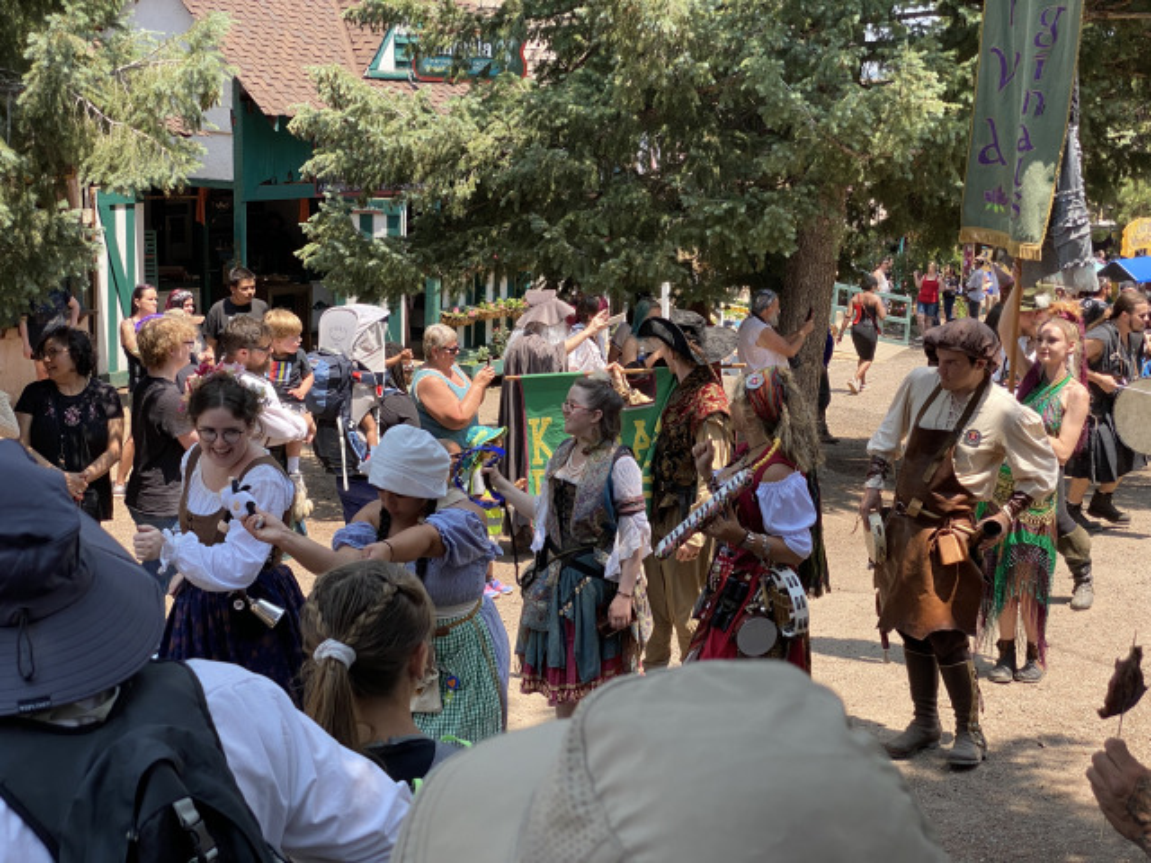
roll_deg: -1.6
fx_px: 1729
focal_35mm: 52
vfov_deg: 28.0
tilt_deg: -12.0
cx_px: 576
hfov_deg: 36.8
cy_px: 432
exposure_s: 1/331
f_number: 2
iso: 20
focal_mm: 6
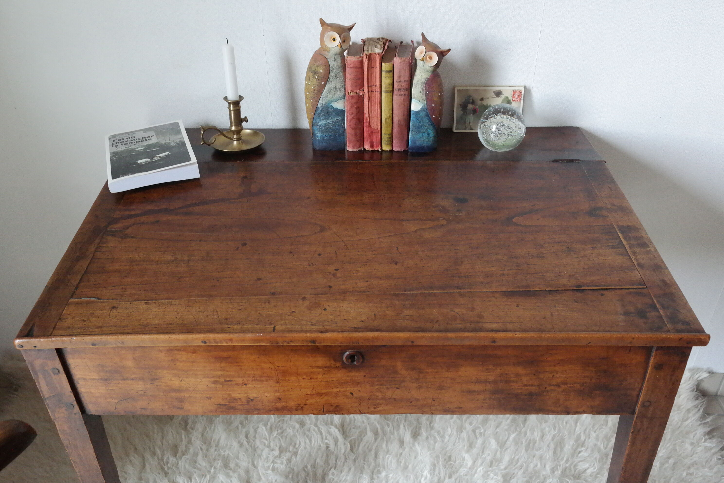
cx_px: 362
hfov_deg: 61.9
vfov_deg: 43.6
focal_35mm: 30
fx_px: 603
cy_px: 242
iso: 3200
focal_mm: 20
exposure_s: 1/30
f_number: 5.6
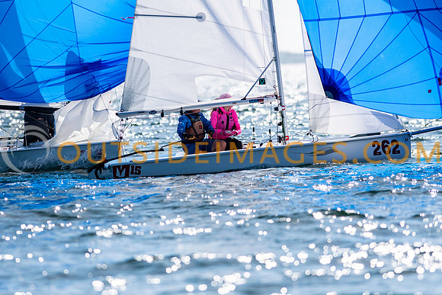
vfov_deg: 3.1
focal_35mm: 450
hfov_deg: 4.6
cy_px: 148
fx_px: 5526
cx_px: 221
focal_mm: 300
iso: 200
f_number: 5
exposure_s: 1/5000
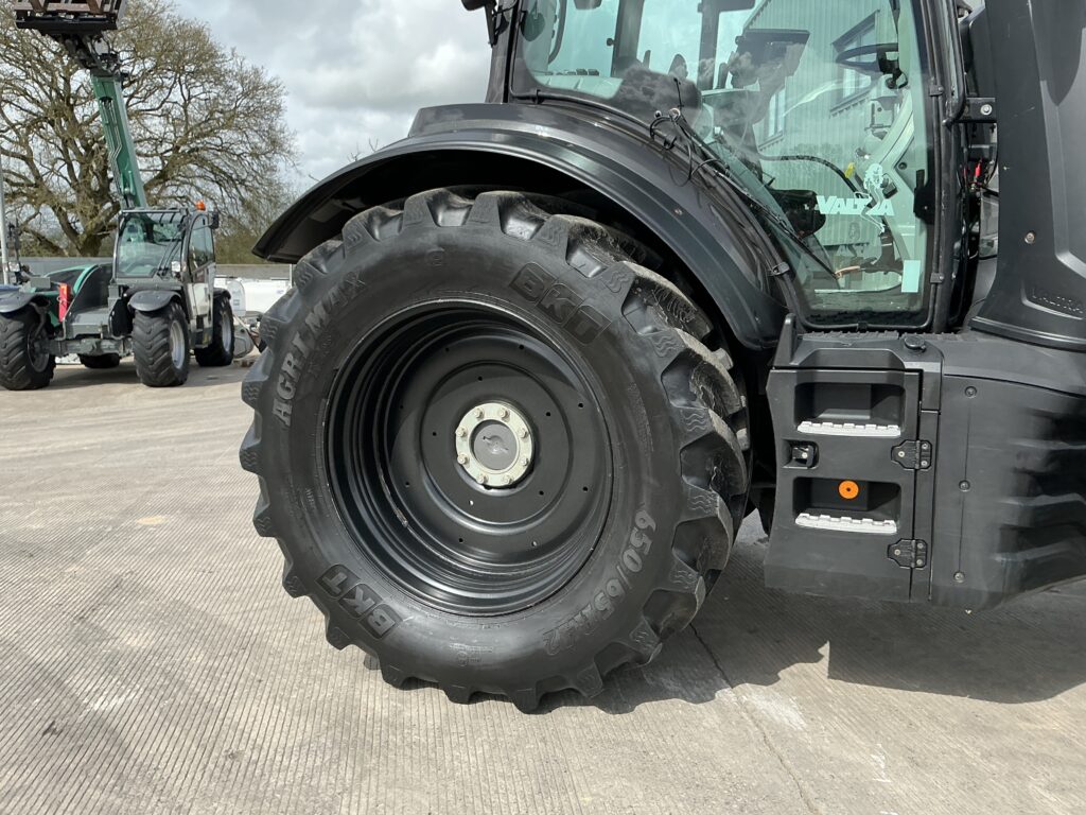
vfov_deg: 49.7
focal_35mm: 28
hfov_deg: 63.4
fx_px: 878
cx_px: 543
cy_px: 408
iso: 25
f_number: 1.8
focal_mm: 3
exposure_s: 1/1121
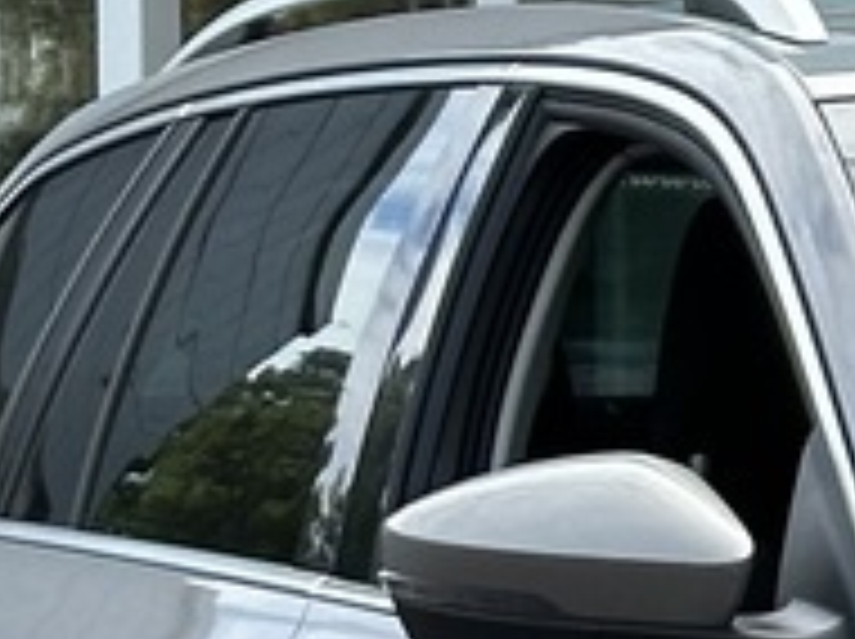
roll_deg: -1.0
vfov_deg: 4.1
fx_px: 8979
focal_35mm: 364
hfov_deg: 5.3
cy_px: 666
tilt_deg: -2.1
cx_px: 1760
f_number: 1.78
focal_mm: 6.86
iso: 64
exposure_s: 1/1475
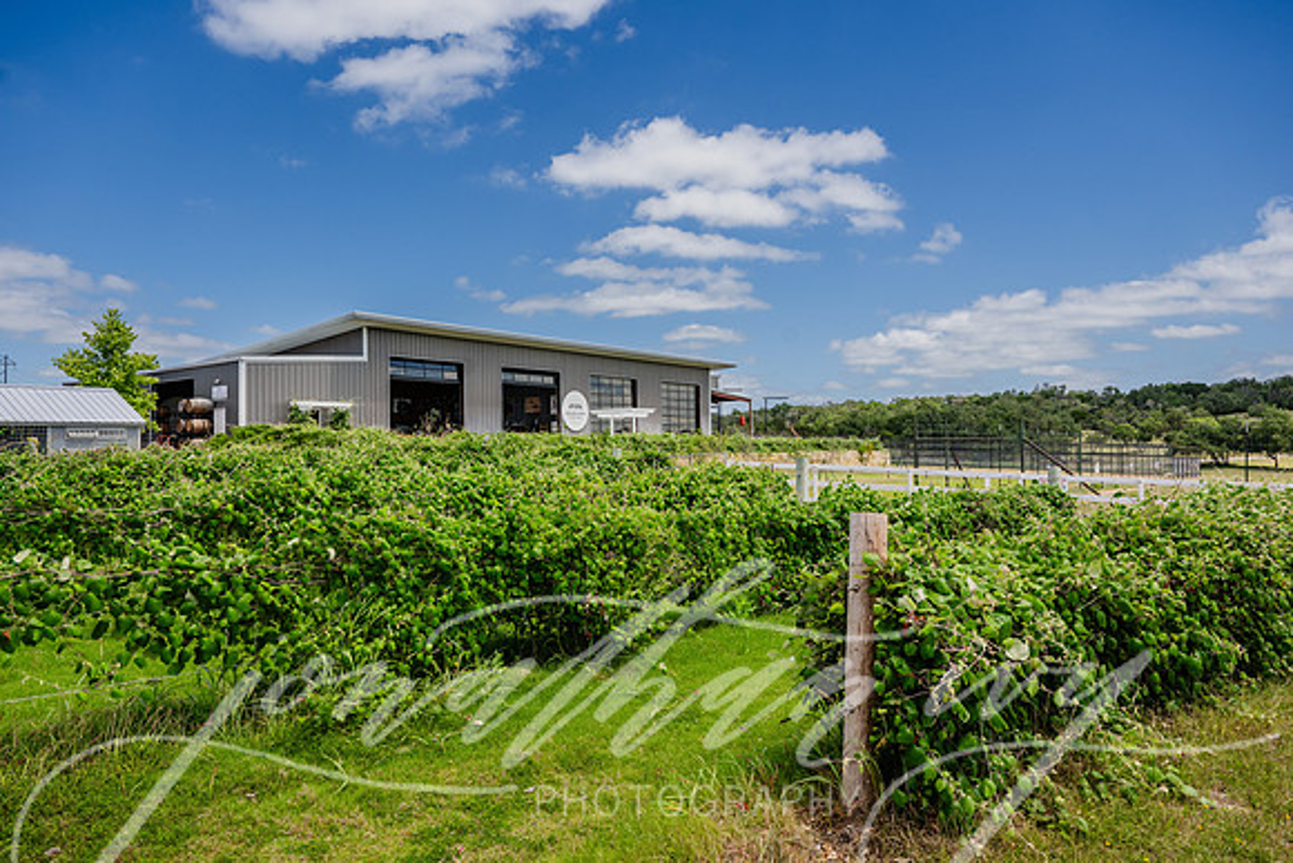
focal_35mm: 25
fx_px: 896
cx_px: 646
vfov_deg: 51.4
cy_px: 432
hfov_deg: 71.6
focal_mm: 24
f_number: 5.6
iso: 400
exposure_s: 1/1600
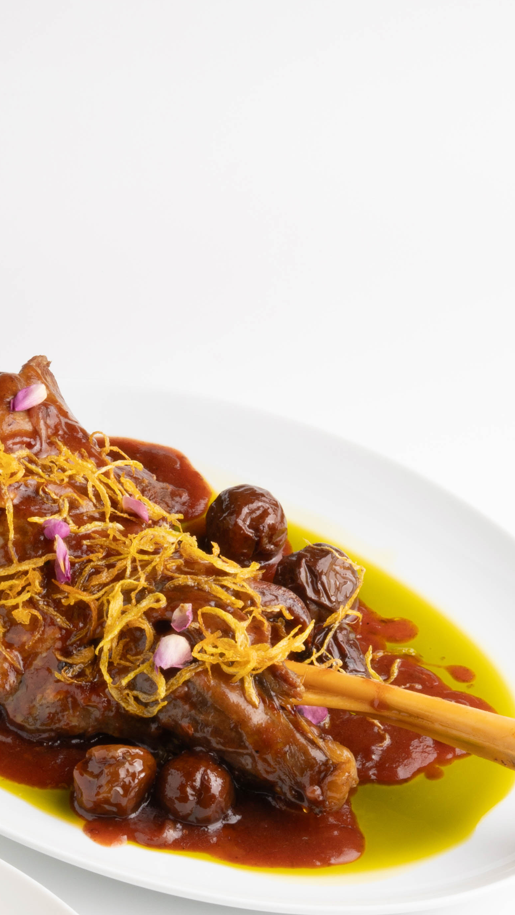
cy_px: 745
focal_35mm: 176
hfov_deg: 6.9
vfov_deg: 12.2
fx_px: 4272
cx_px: -23
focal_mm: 50
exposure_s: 1/100
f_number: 16
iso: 125
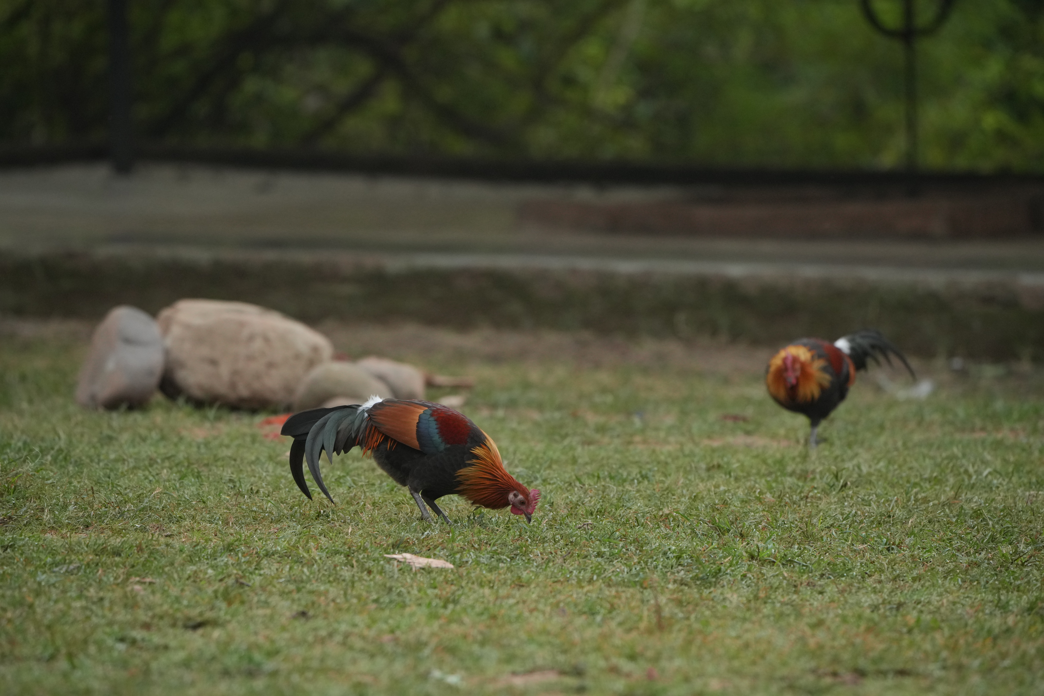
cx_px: 522
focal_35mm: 600
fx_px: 17399
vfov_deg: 2.3
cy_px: 348
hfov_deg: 3.4
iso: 2000
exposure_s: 1/200
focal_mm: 600
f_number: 8
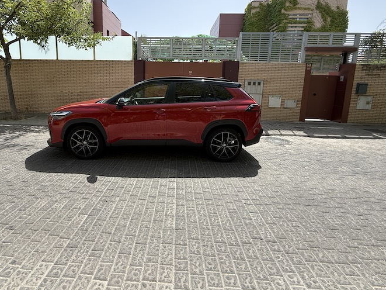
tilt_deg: -7.3
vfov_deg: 70.7
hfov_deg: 87.2
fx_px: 201
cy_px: 113
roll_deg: -1.6
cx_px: 165
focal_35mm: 18
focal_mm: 2.22
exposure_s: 1/809
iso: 64
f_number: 2.2
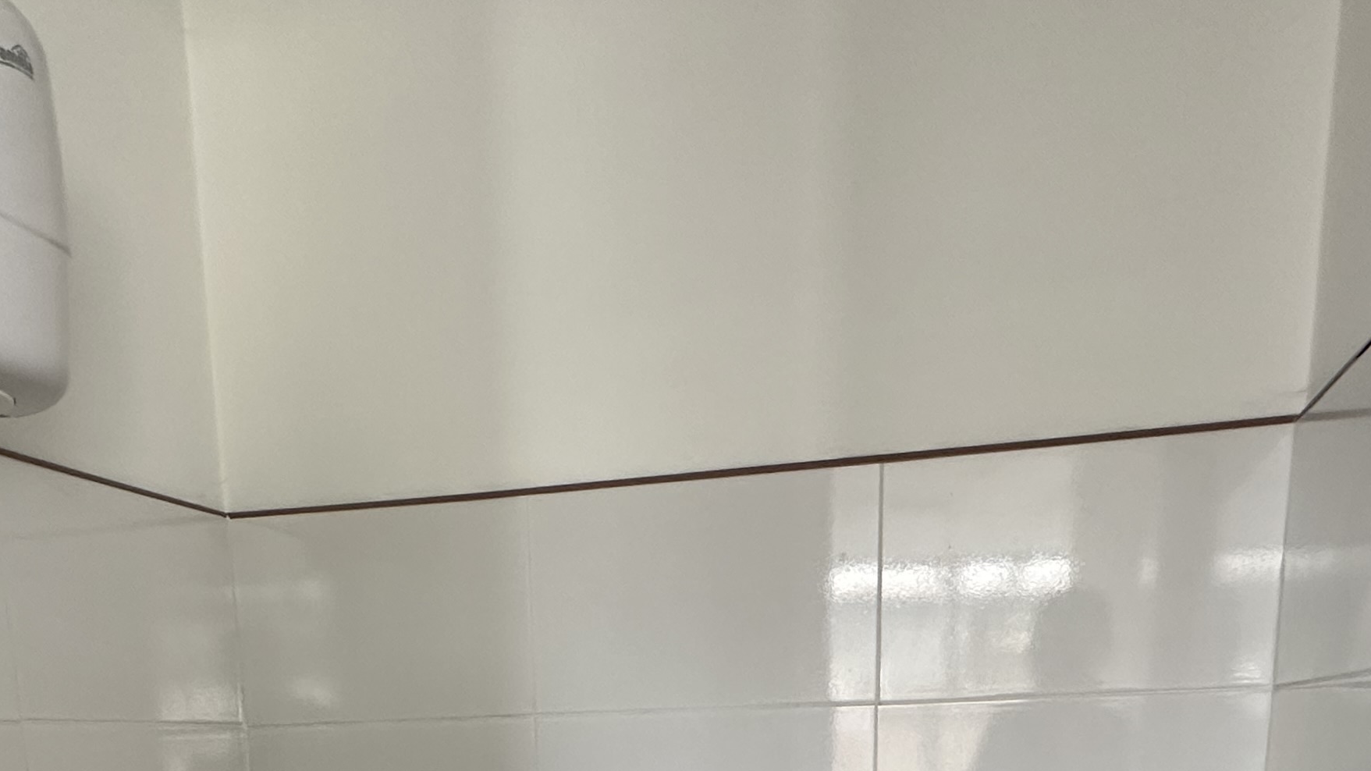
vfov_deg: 27.4
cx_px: 592
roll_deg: +1.1
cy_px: 1036
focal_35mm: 35
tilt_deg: -11.9
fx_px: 1272
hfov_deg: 56.4
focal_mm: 2.22
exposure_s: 1/99
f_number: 2.2
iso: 200
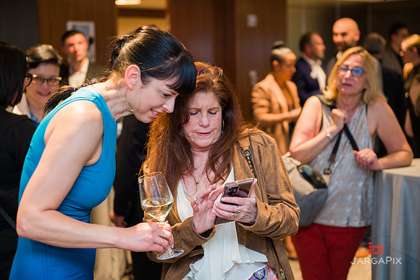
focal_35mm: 70
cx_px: 210
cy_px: 140
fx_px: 816
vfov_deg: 19.4
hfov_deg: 28.9
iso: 640
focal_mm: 70
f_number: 4
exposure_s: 1/60
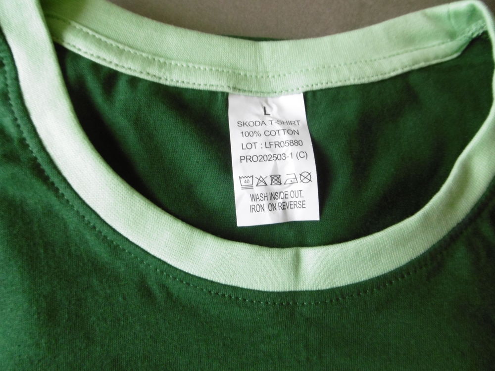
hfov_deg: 71.6
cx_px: 248
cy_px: 186
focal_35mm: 24
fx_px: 343
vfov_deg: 56.8
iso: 400
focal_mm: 4.3
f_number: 3.1
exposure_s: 1/60
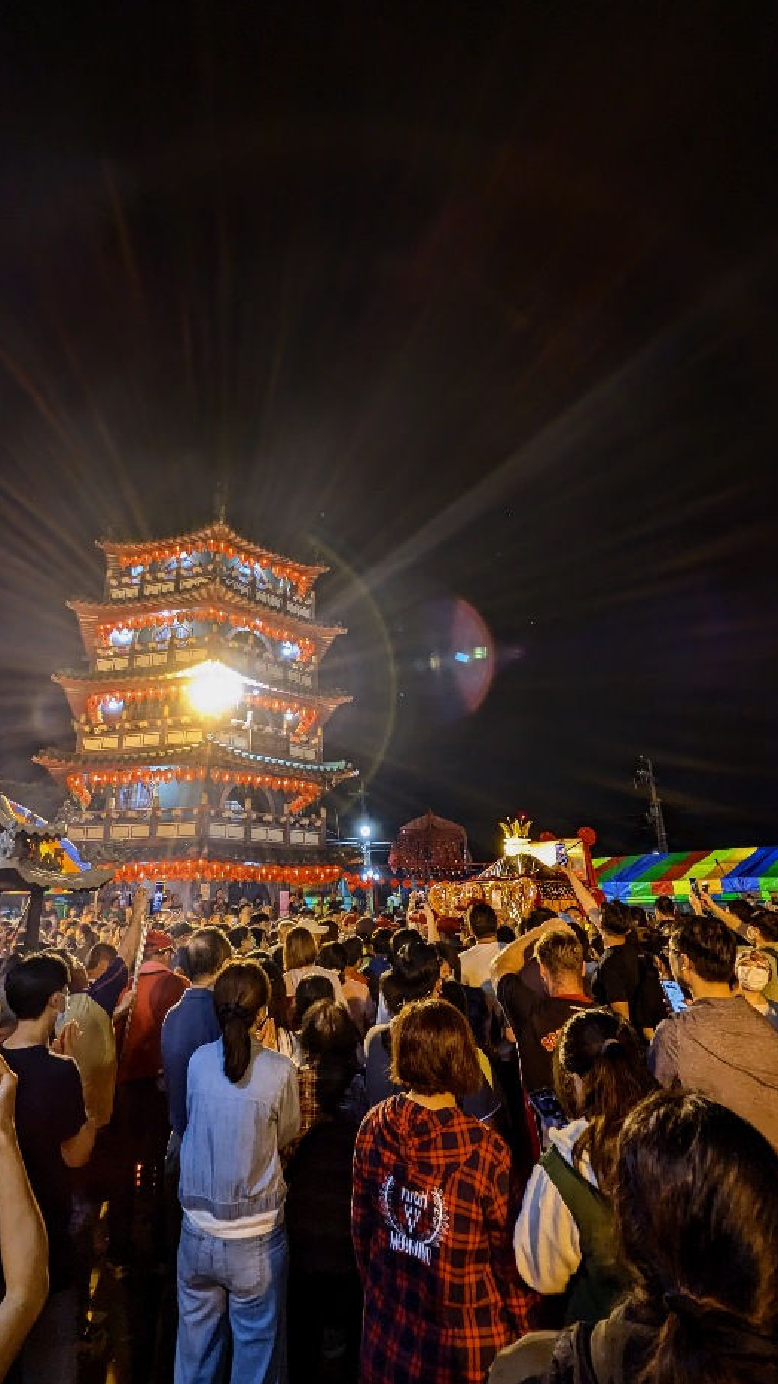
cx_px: 348
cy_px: 671
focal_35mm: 18
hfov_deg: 60.9
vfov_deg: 92.6
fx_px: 660
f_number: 2.2
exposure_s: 1/30
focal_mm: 2.22
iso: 291
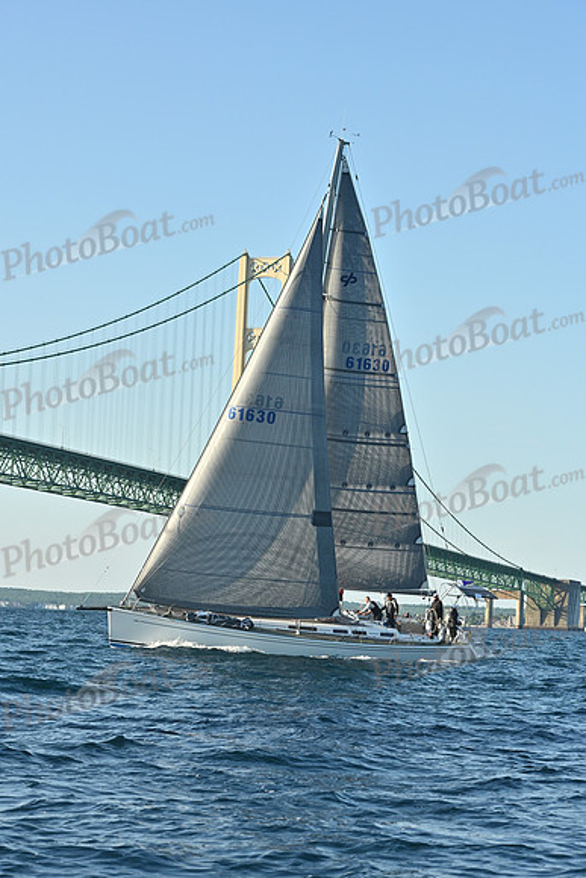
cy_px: 439
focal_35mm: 100
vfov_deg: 20.4
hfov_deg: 13.7
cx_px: 293
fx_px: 2440
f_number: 9
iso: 800
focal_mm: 100
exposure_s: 1/1250
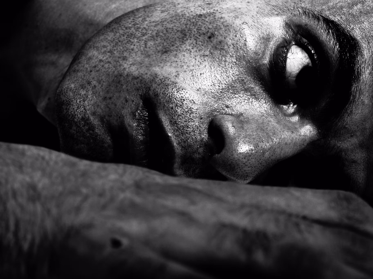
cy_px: 140
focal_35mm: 84
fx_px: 905
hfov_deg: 23.3
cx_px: 186
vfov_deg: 17.6
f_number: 8
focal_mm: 42
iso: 100
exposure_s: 1/200
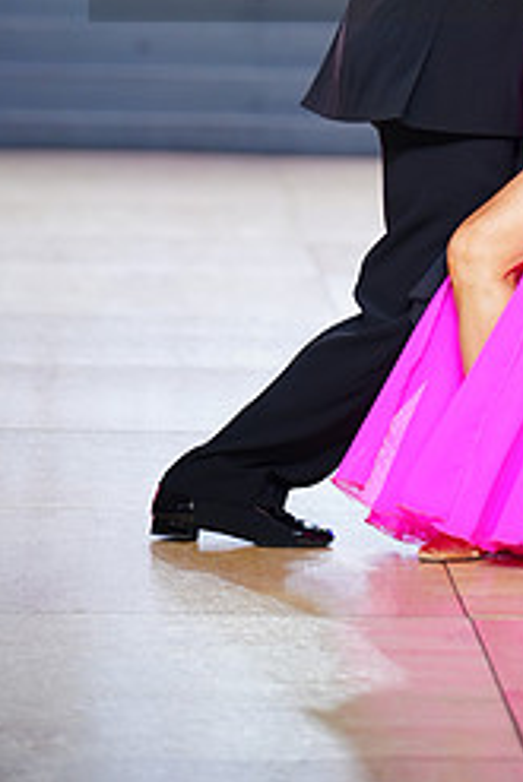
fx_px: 5005
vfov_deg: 8.9
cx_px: 528
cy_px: -82
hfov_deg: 6.0
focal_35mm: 230
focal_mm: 98
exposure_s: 1/400
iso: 320
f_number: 2
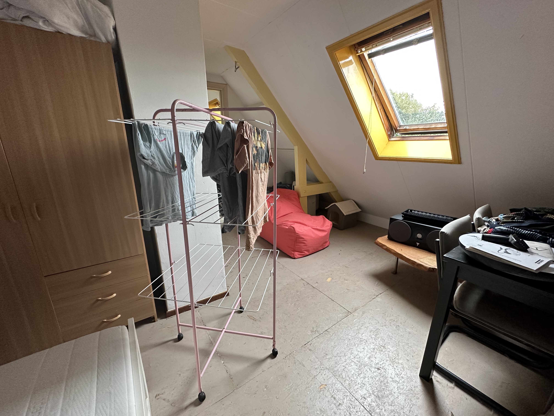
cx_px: 277
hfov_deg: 102.1
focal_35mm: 14
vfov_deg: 85.7
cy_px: 208
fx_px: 224
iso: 250
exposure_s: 1/99
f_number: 2.2
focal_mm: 2.22
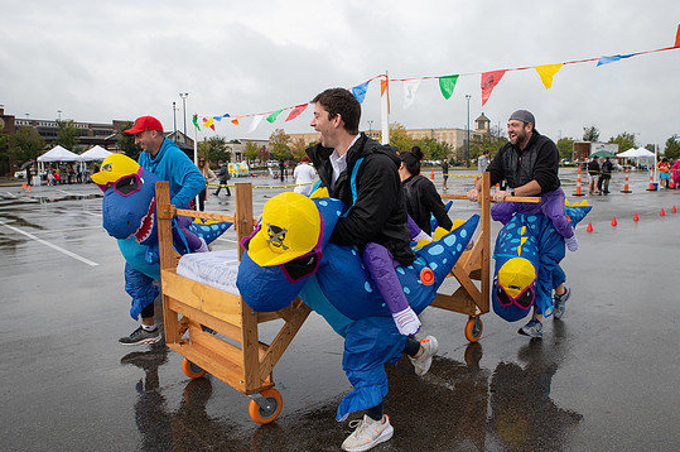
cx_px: 351
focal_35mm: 28
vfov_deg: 46.3
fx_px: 528
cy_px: 223
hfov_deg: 65.5
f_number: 7.1
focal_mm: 26
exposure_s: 1/500
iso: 400
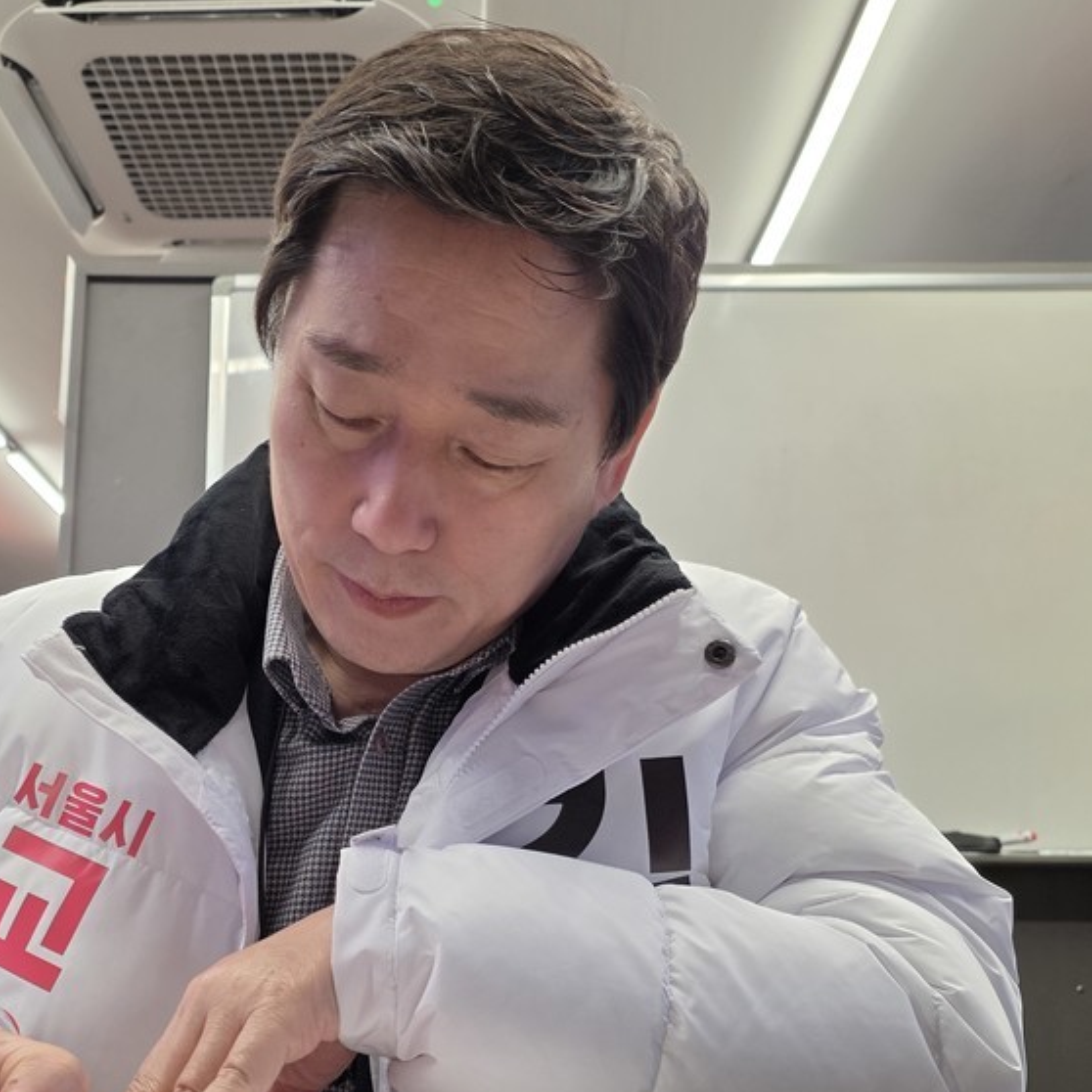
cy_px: 699
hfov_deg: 46.7
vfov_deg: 46.7
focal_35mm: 35
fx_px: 1249
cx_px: 395
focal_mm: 6.25
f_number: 1.7
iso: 250
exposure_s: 1/120
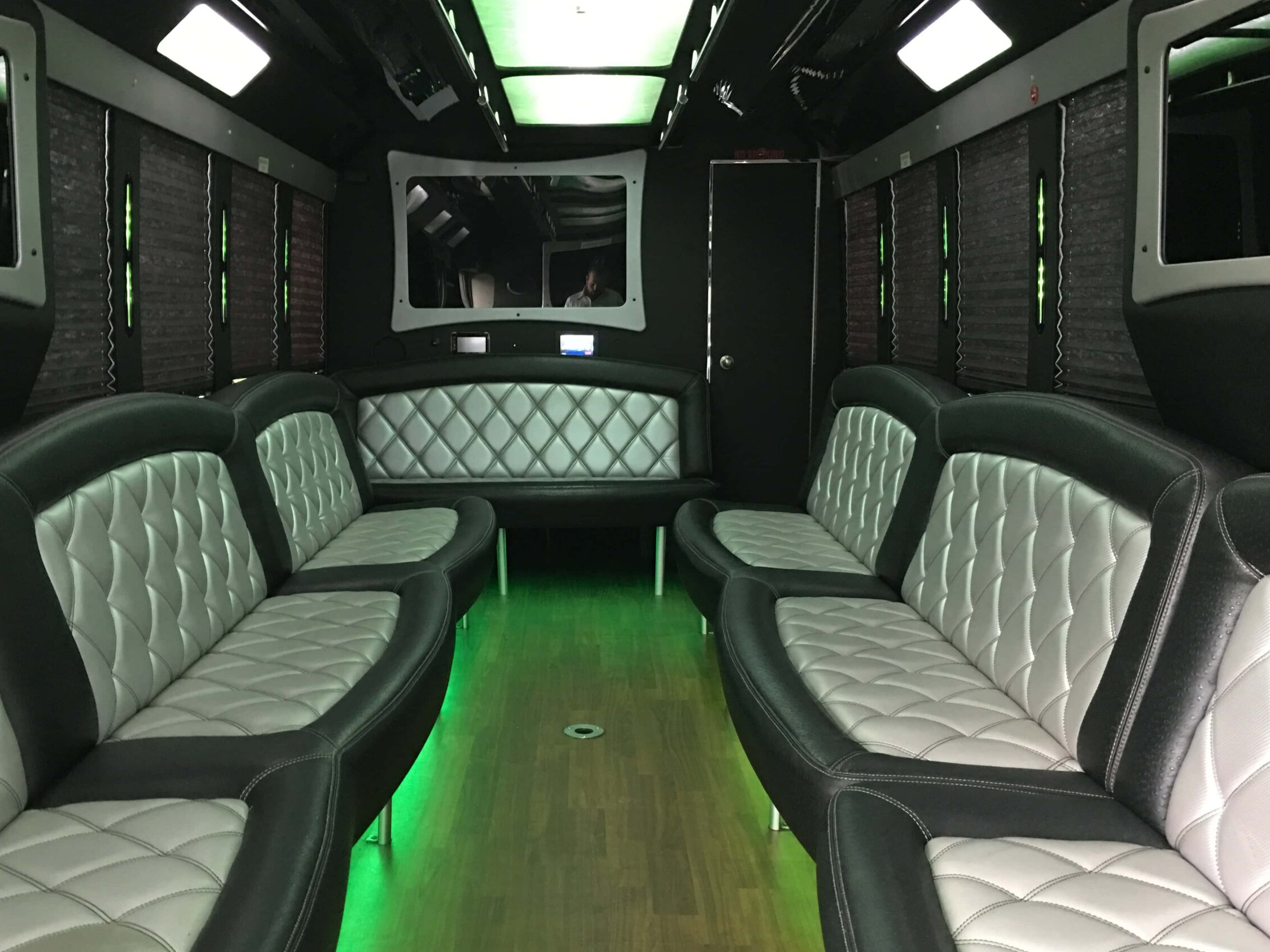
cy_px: 511
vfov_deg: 42.9
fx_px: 1211
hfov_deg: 55.2
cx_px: 567
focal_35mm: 33
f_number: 2.2
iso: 64
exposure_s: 1/4
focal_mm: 4.2
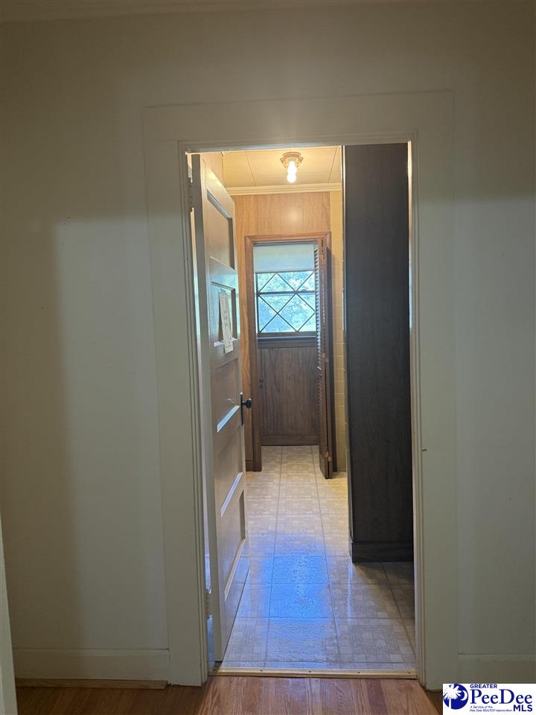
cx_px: 268
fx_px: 495
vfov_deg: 71.6
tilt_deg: -3.7
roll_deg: +2.3
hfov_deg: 56.8
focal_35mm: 24
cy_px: 358
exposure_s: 1/60
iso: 250
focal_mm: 6.76
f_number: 1.78
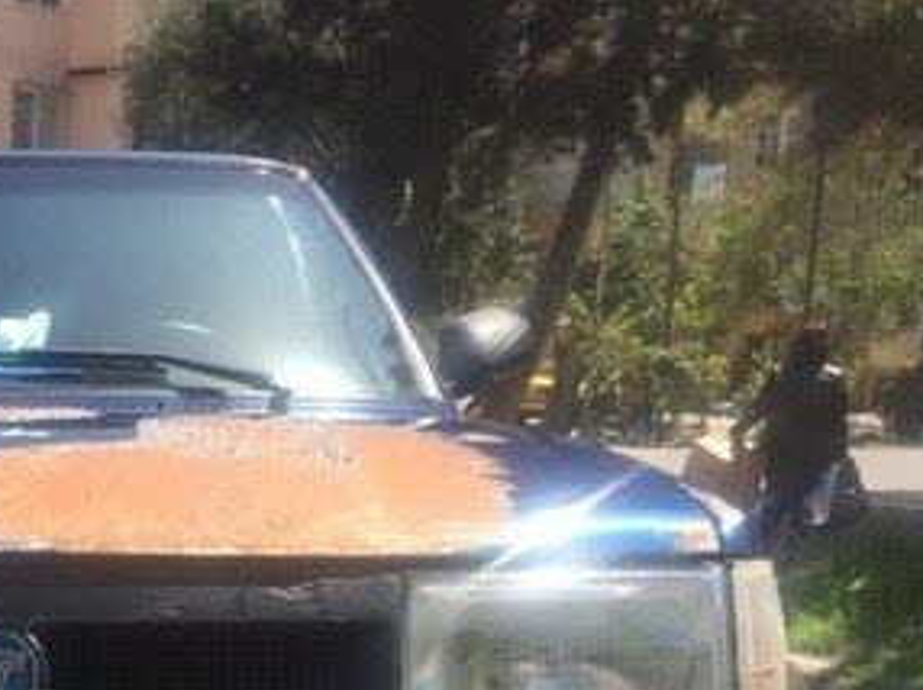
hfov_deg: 27.2
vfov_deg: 20.9
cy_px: 740
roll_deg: -2.2
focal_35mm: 67
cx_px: -16
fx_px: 1785
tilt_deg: -12.8
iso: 32
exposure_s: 1/1053
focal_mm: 4.15
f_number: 2.2
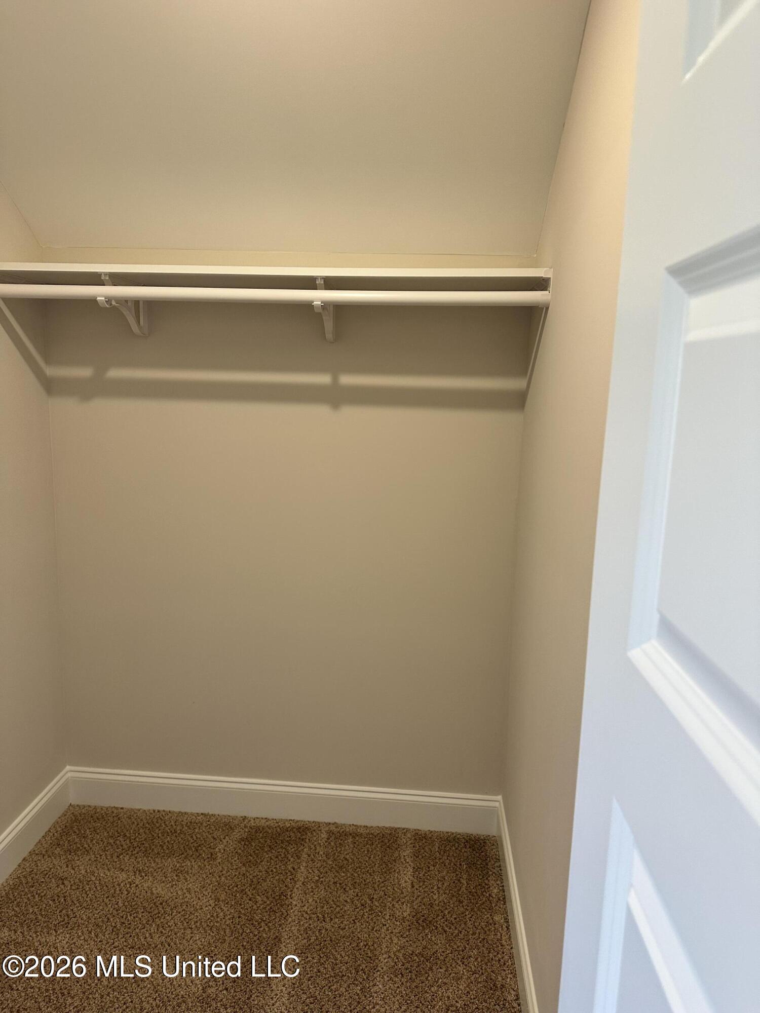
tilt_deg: -9.3
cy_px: 506
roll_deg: -2.2
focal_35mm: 24
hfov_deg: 56.8
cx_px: 380
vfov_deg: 71.6
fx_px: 703
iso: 160
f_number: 1.78
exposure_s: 1/120
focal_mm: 6.86
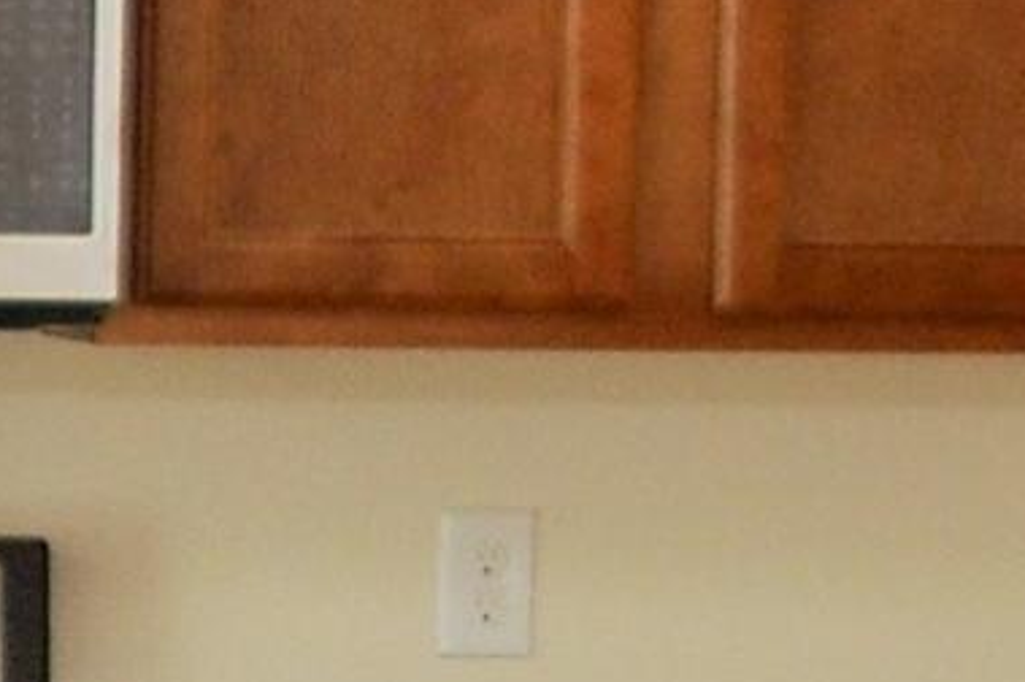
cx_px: -673
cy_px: 693
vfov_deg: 4.8
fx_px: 8107
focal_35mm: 285
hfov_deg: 7.1
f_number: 4.5
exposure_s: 1/80
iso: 400
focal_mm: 24
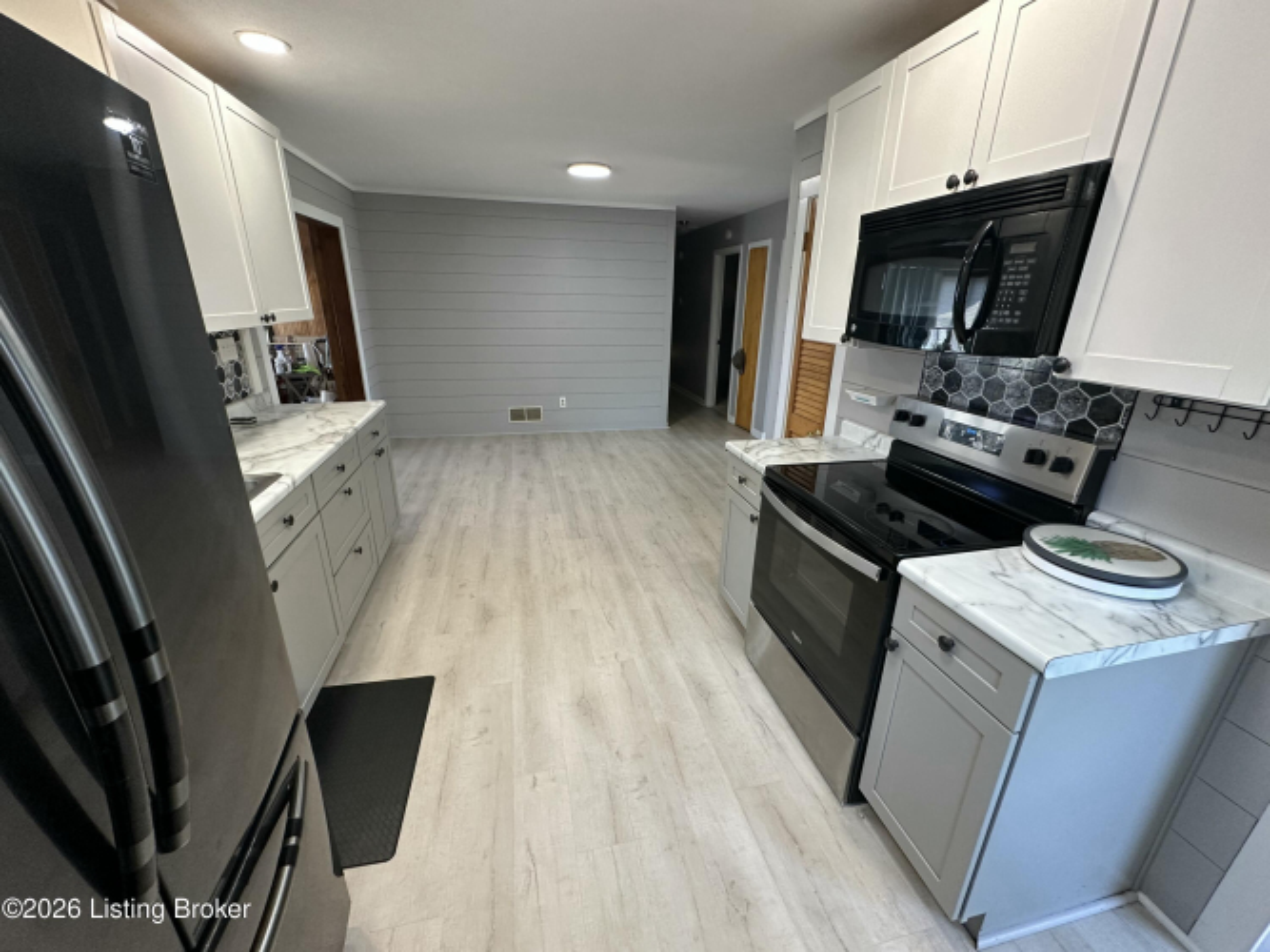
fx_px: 514
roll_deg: -1.2
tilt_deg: -19.3
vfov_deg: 85.7
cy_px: 476
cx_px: 635
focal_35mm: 14
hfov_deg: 102.1
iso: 320
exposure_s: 1/120
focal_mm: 2.22
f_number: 2.2
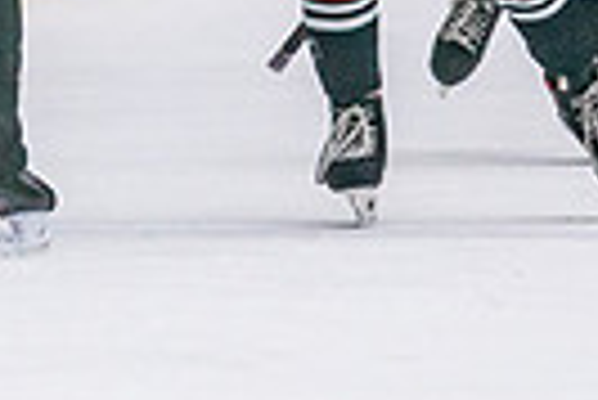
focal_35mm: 1280
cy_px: -519
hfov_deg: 1.6
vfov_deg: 1.1
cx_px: 621
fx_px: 21285
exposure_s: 1/1250
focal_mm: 200
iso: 3200
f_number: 2.8
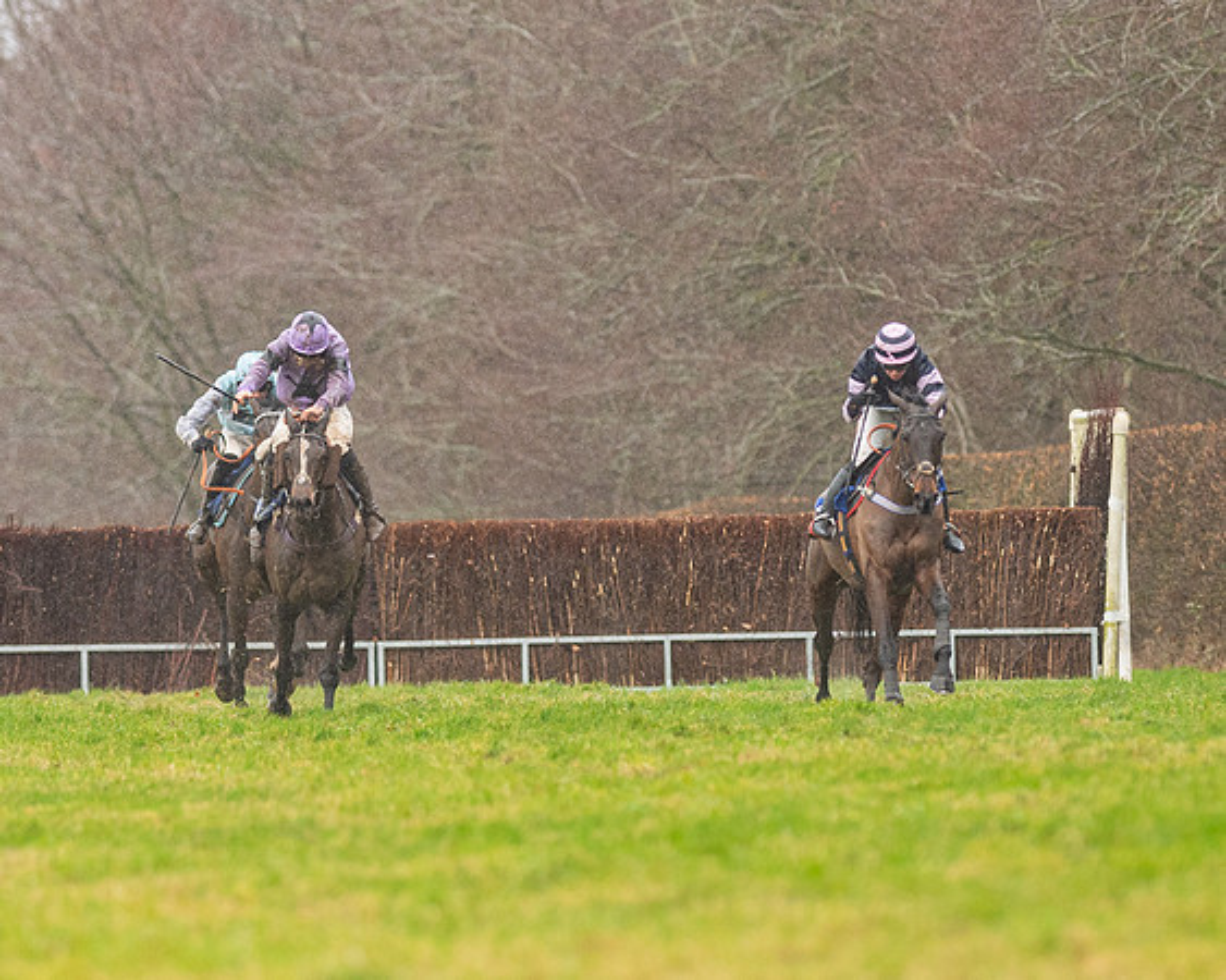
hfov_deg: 3.1
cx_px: 468
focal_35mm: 634
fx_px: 23006
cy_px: 449
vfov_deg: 2.4
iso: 1000
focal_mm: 300
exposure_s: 1/1000
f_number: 5
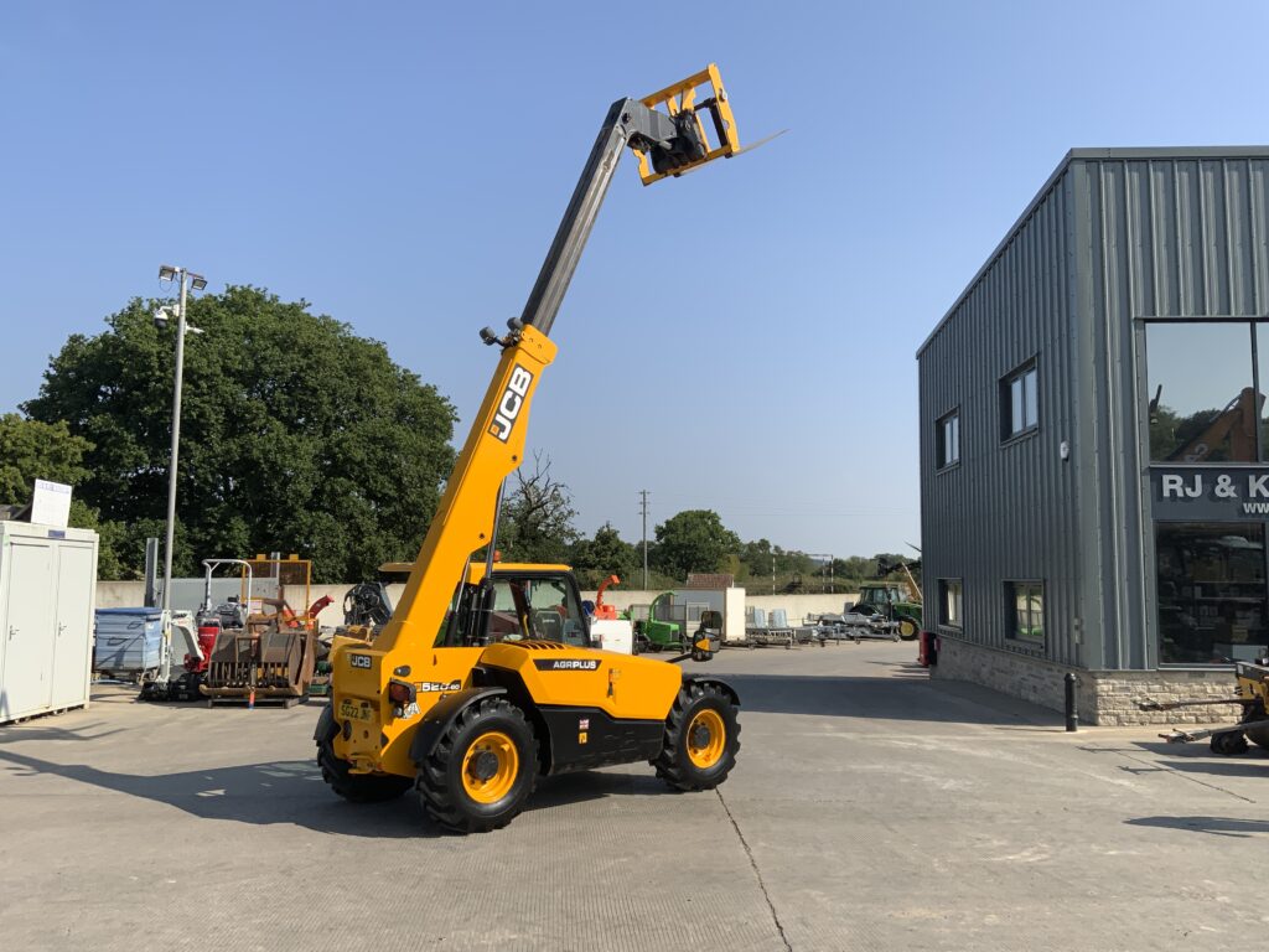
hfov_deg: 61.7
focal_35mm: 29
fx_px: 1063
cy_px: 476
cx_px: 634
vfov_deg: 48.2
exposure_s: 1/2058
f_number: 1.8
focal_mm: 3
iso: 16
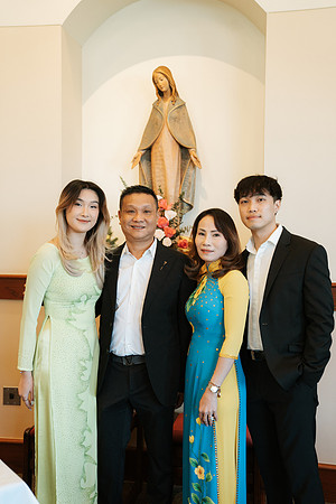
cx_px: 168
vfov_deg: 47.4
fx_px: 574
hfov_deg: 32.6
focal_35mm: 41
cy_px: 252
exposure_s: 1/160
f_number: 2.8
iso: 2000
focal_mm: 41
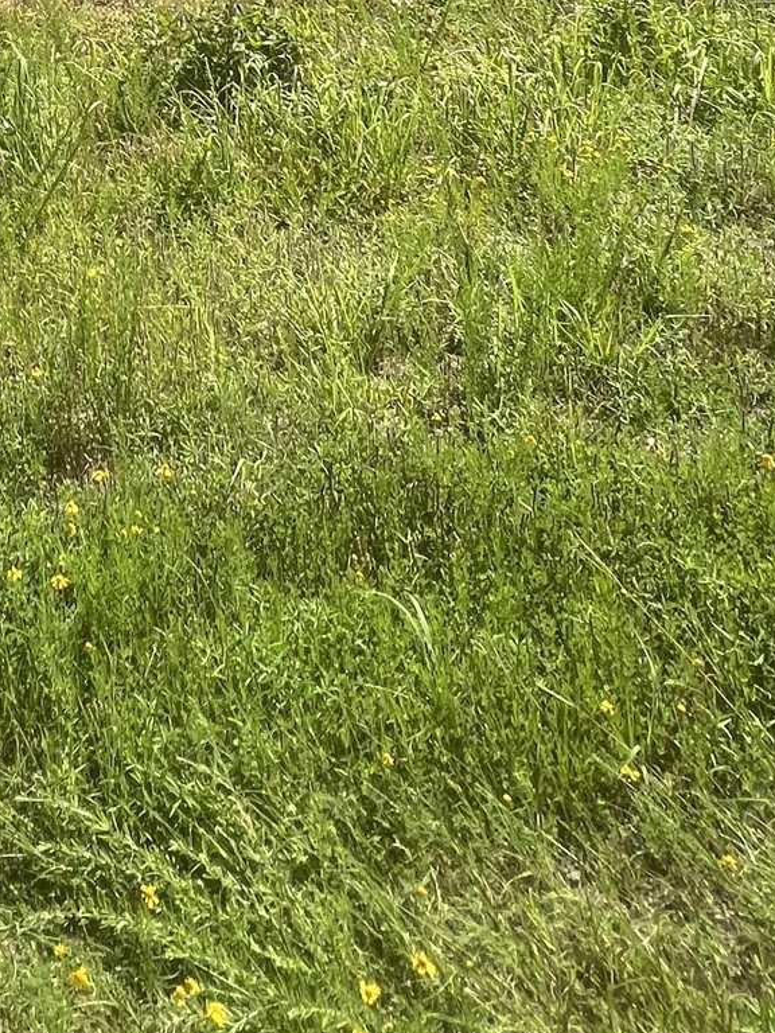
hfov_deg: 31.8
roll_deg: +4.0
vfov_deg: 34.9
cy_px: -281
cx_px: -112
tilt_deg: -3.1
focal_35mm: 39
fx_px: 1164
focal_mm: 1.57
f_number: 1.8
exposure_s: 1/630
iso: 32
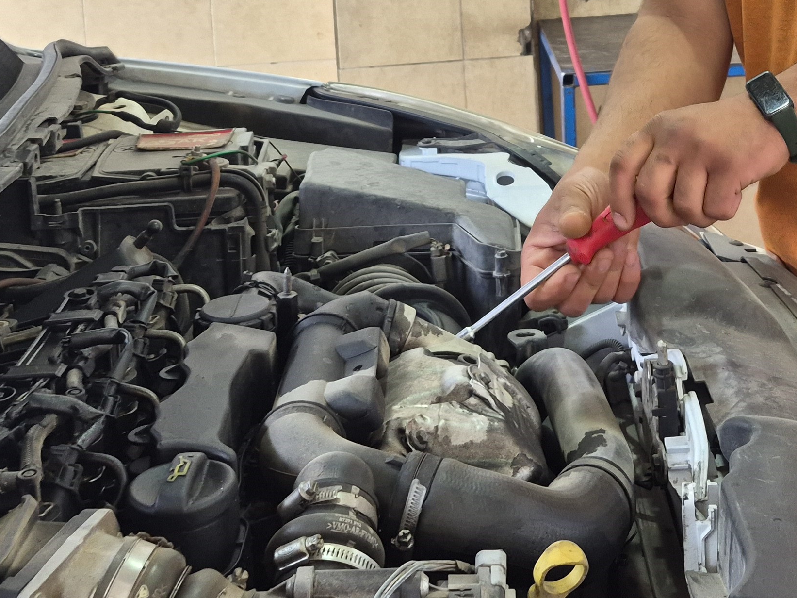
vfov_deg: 24.1
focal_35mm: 56
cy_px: -83
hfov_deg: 34.0
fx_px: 1289
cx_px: 546
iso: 125
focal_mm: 5.4
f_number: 1.8
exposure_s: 1/100
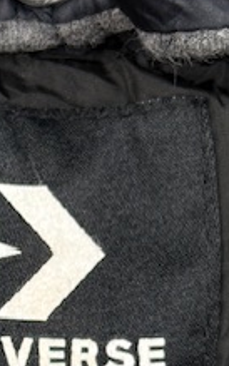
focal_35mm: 149
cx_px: -32
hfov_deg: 8.7
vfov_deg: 13.9
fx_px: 1487
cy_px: 316
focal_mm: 6.76
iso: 64
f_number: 1.78
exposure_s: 1/100
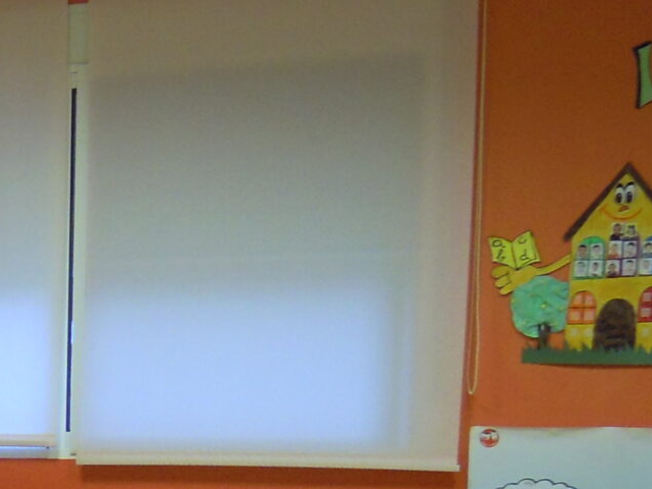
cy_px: 701
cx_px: -389
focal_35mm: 112
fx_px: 2110
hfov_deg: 15.8
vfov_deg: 12.6
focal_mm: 5
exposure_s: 1/30
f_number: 2.7
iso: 160
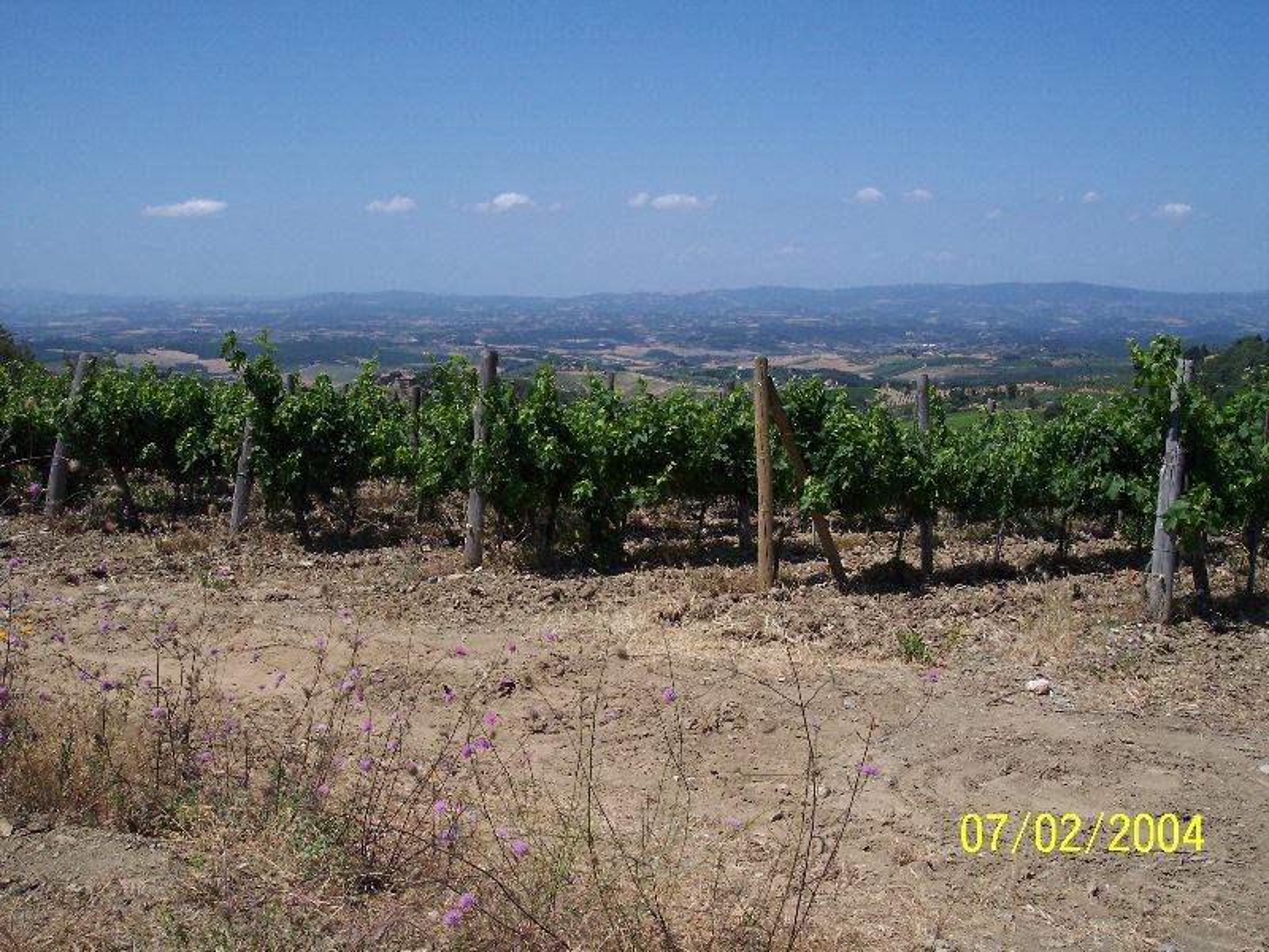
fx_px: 1393
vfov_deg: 37.7
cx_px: 634
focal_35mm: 38
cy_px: 476
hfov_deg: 49.0
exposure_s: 1/1000
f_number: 4.8
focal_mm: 8
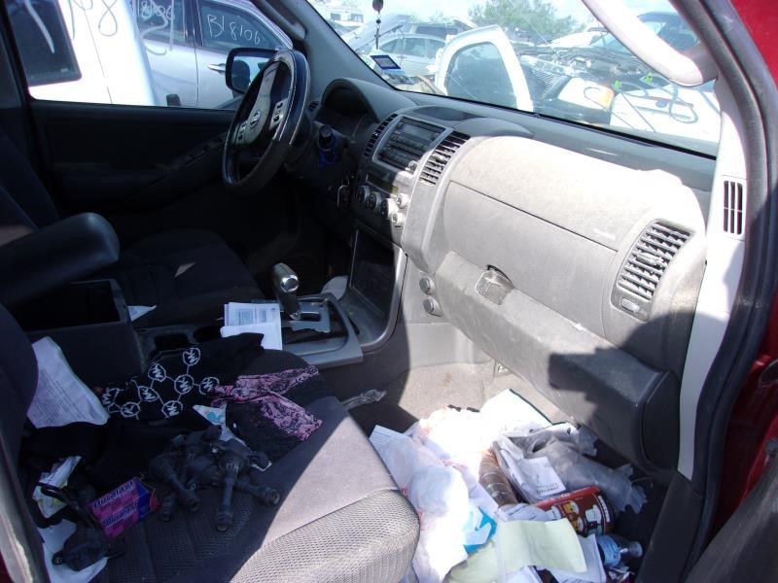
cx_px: 389
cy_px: 292
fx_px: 607
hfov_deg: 65.3
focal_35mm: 27
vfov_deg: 51.4
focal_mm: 4.9
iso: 80
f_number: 3
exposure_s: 1/200
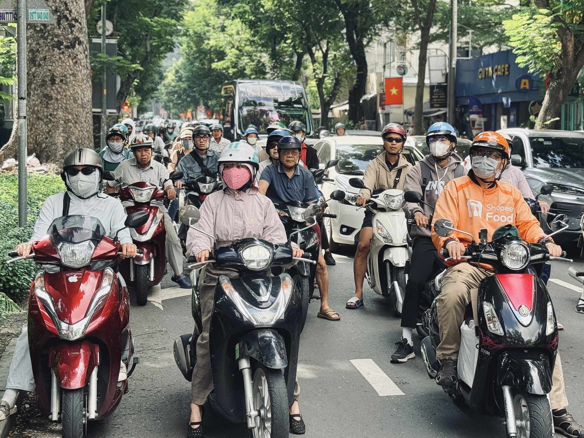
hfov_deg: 29.3
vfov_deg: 22.2
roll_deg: -1.0
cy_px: 183
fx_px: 1113
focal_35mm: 66
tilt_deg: -2.7
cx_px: 357
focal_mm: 6.76
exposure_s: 1/778
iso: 64
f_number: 1.78
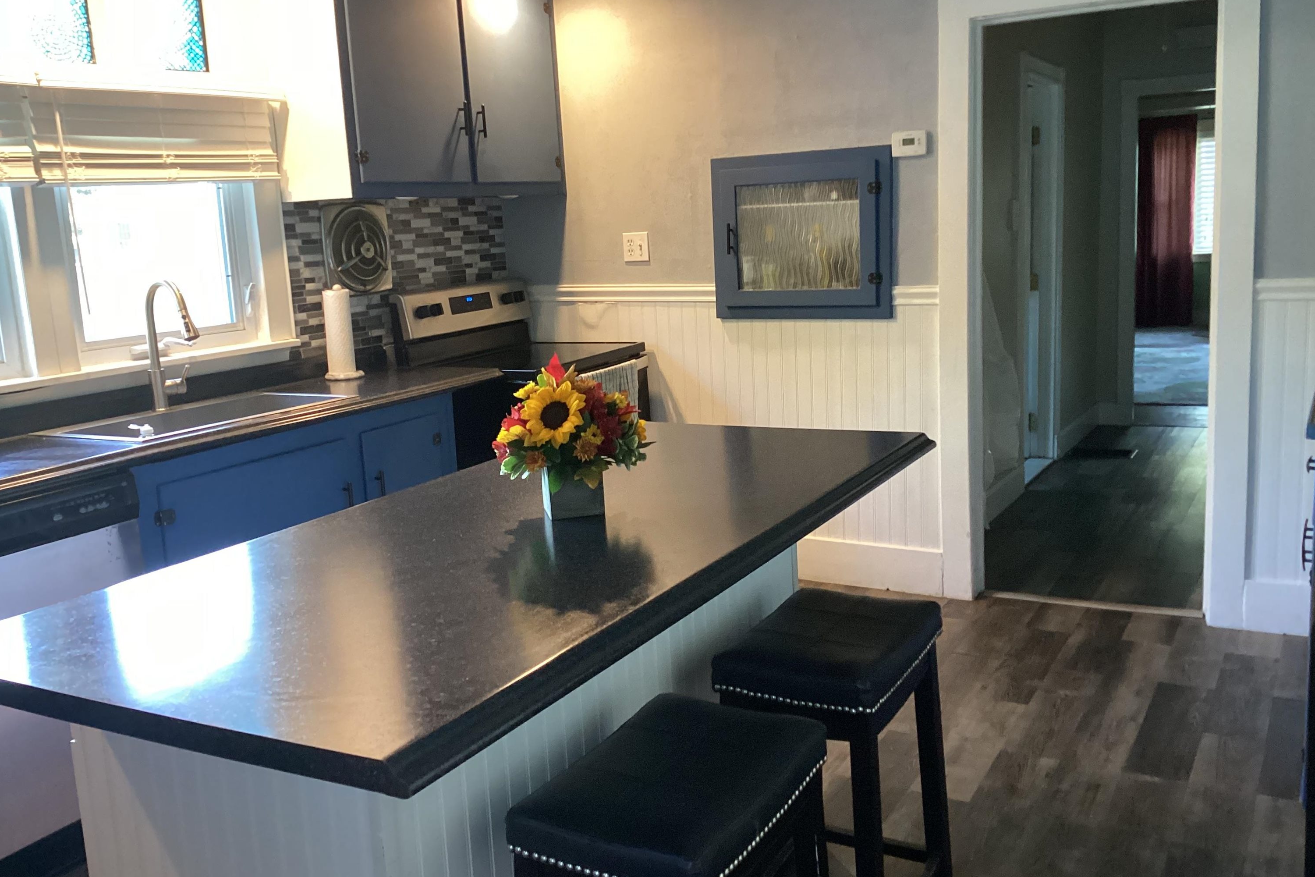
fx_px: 1205
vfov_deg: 40.0
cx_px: 656
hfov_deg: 57.2
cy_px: 418
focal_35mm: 33
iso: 250
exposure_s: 1/33
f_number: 2.4
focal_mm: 3.3
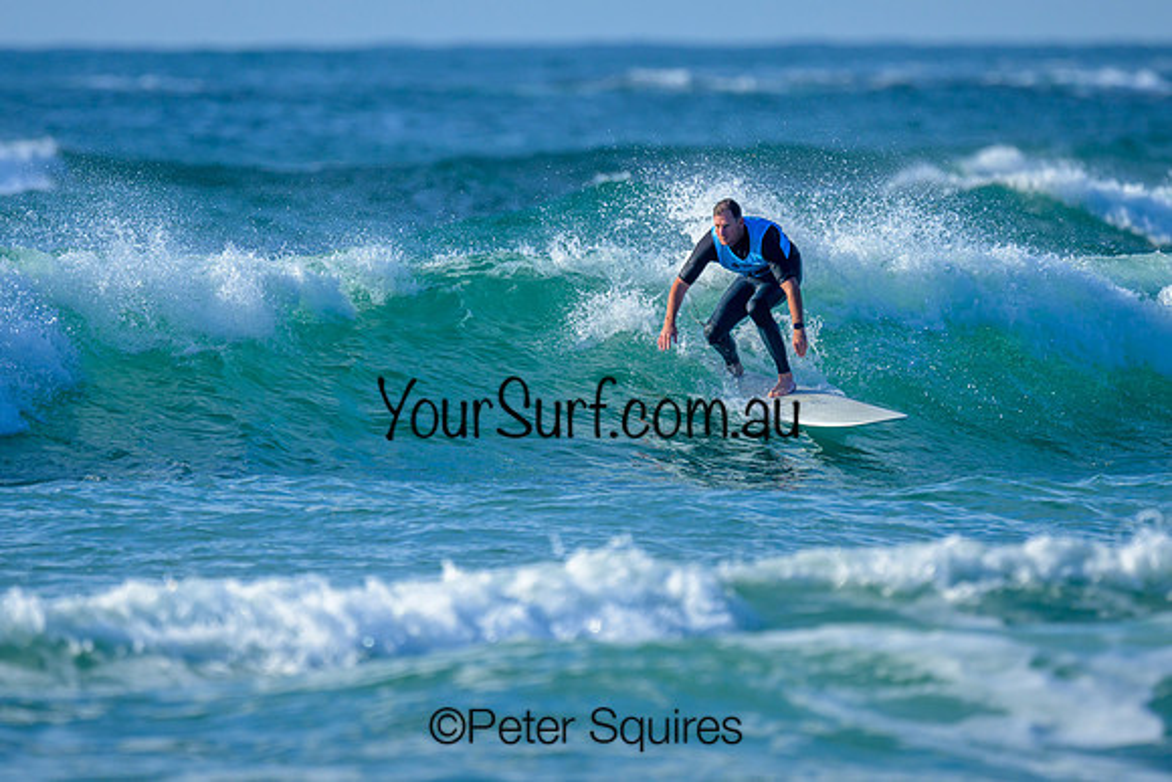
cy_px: 373
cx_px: 584
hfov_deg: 1.9
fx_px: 35817
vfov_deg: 1.3
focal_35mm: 1100
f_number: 6.3
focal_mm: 800
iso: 320
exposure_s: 1/2000
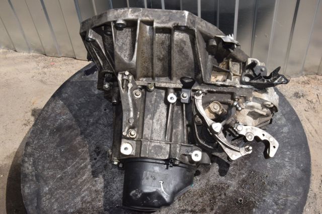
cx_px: 161
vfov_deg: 23.8
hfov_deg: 35.1
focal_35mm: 57
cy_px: 107
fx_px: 510
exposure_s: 1/200
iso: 800
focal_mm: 38
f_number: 29
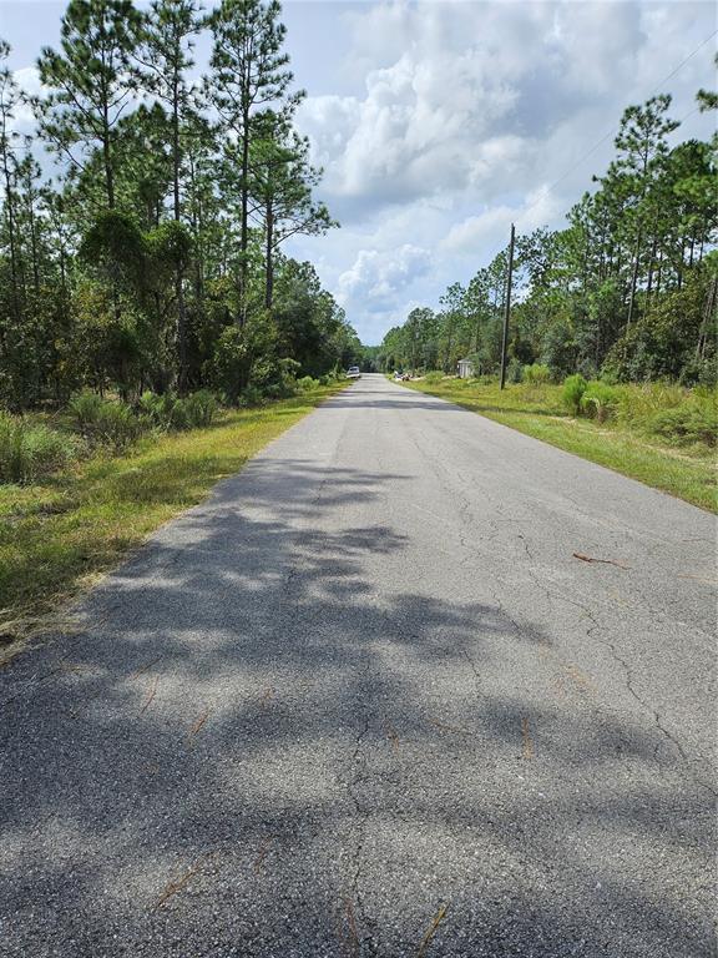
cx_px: 359
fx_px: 636
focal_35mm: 23
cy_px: 479
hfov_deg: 58.9
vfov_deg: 73.9
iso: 25
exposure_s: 1/2497
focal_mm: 5.4
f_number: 1.8
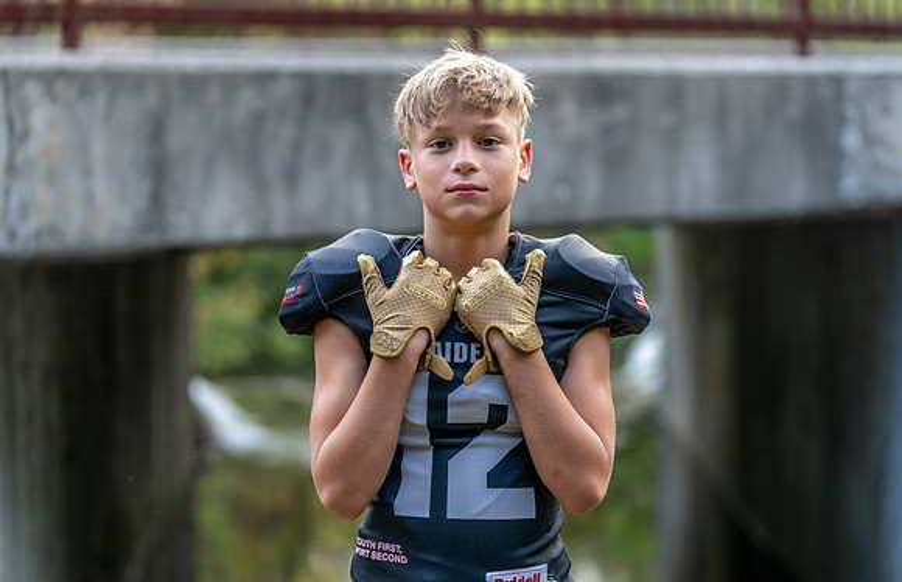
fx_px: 2539
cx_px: 471
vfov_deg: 13.1
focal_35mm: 102
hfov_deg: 20.1
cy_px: 267
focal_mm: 97
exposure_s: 1/320
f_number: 2.8
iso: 500
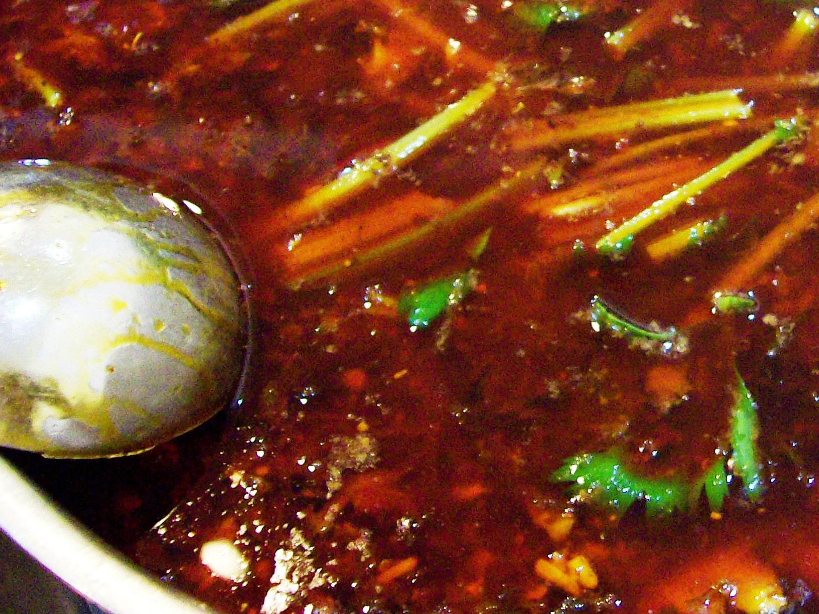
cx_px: 672
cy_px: 101
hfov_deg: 29.9
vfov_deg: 22.9
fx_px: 1490
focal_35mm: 63
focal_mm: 6
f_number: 2.7
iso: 160
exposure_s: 1/4
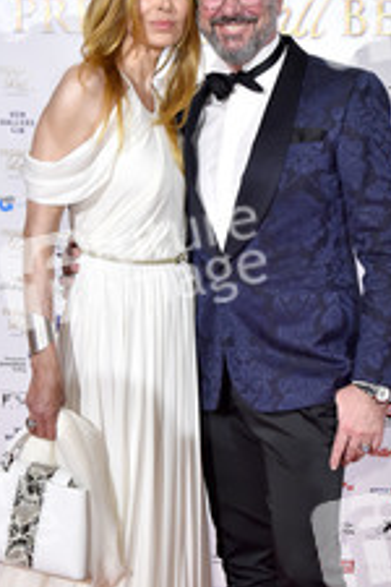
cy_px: 399
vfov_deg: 25.8
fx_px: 1271
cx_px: 209
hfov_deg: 17.5
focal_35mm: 78
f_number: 5.6
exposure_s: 1/125
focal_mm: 44
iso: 2500
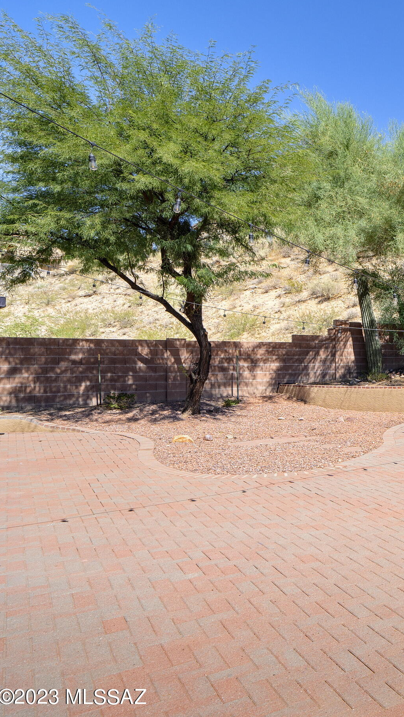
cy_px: 363
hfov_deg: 30.1
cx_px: 549
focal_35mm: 29
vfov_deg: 66.1
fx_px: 552
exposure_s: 1/160
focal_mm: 18
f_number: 9
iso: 100
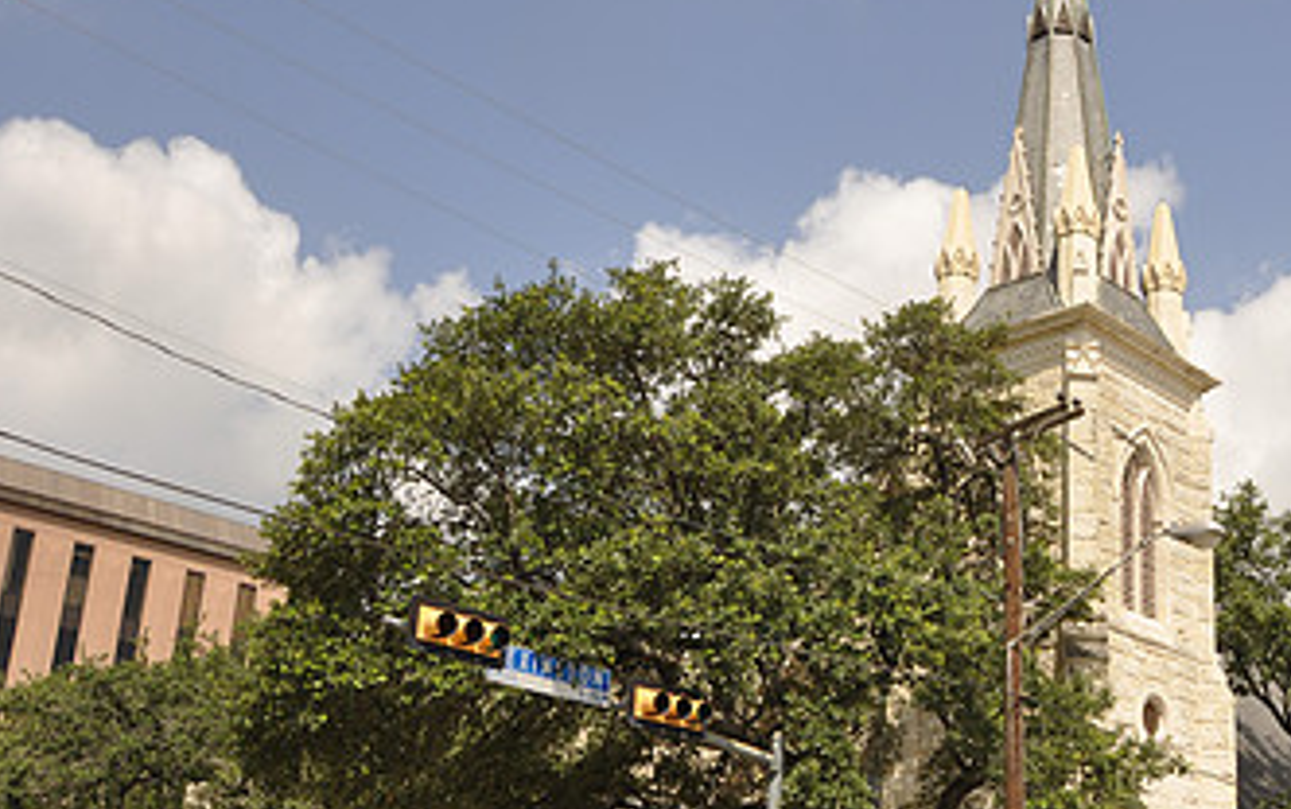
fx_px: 1690
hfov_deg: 39.6
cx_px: 1093
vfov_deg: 26.9
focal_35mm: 48
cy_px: 473
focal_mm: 18
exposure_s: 1/200
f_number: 7.1
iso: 200
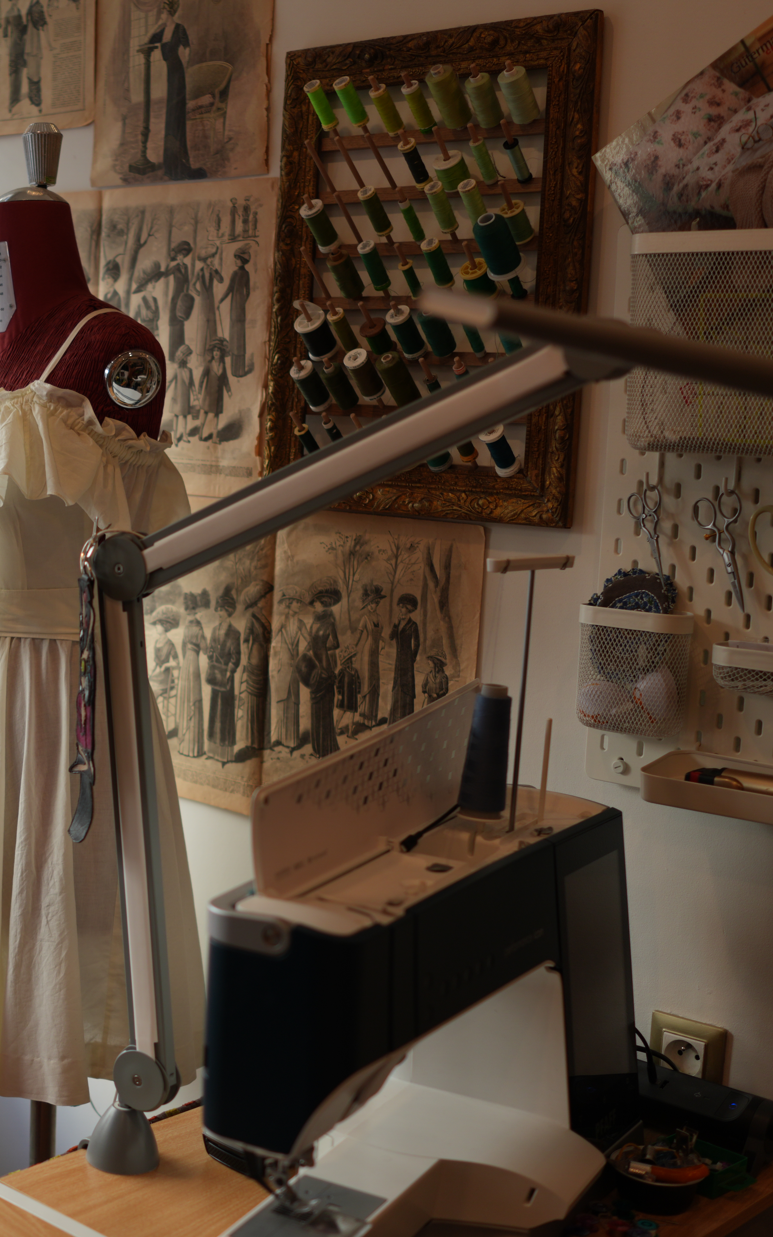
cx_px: -22
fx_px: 1820
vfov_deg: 37.5
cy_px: 616
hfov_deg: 22.9
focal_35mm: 54
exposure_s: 1/250
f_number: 2
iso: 160
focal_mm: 35
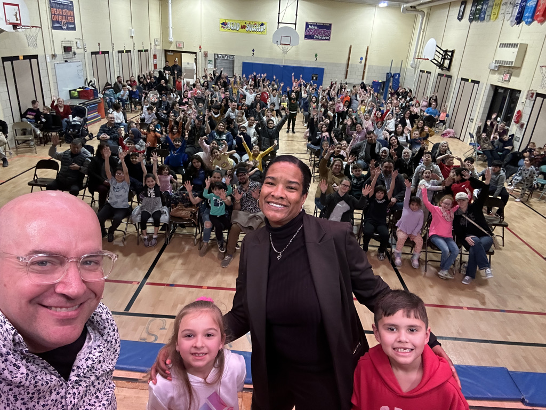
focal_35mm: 23
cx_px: 273
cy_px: 205
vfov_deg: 58.9
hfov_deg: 73.9
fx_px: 363
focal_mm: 2.69
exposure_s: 1/60
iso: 160
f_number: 1.9
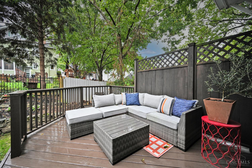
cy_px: 84
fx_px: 98
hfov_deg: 104.3
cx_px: 126
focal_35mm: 14
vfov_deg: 81.2
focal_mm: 14
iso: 400
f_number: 4
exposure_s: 1/200
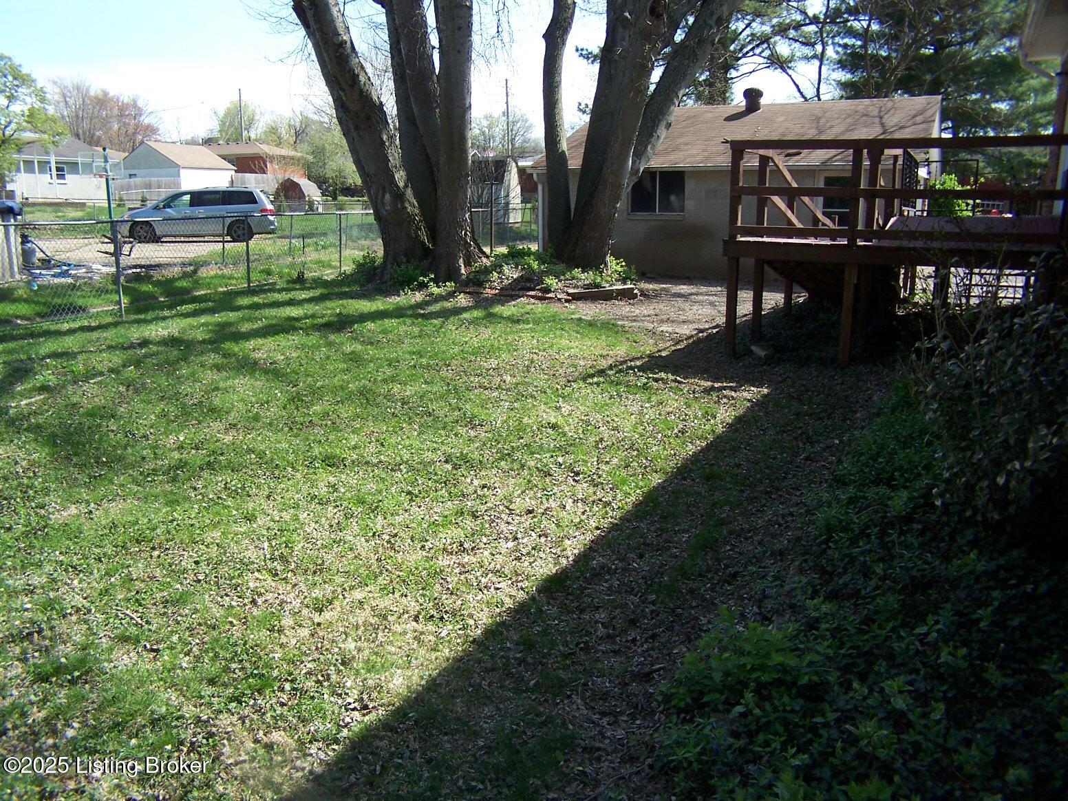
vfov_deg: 37.7
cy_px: 400
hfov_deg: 49.0
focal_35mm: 38
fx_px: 1172
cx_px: 534
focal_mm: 6.3
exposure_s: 1/500
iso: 80
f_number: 2.8
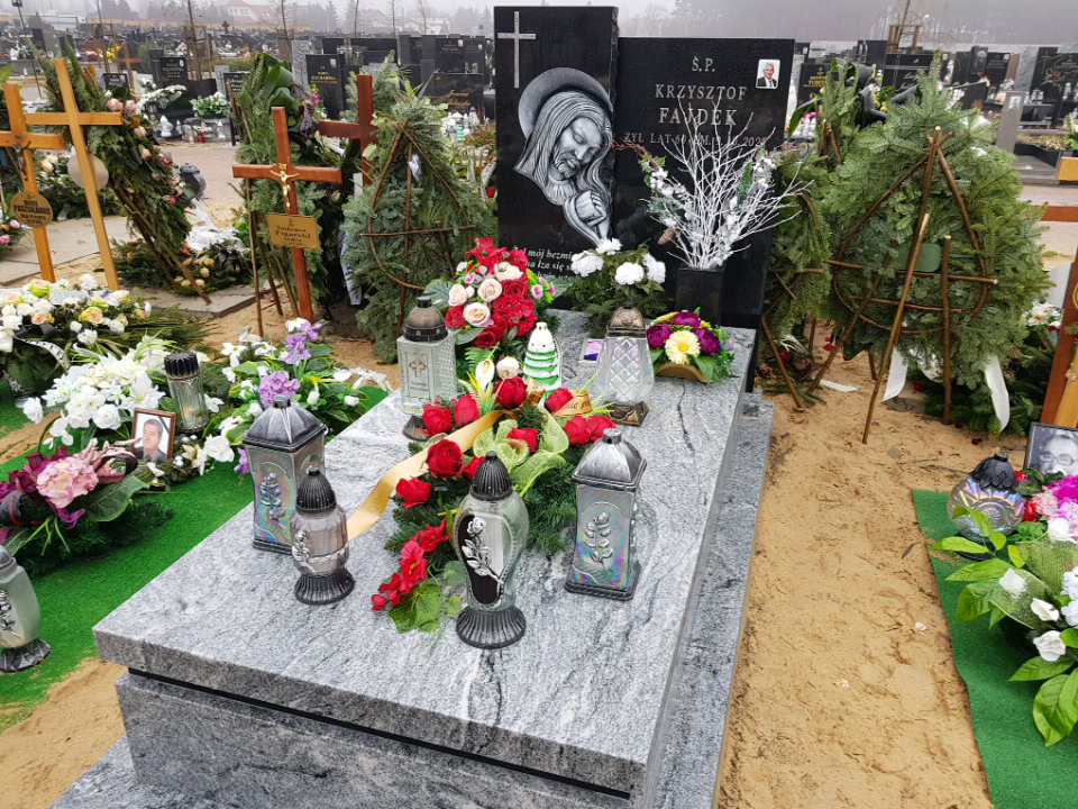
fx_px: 810
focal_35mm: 26
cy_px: 404
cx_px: 539
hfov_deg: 67.3
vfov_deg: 53.1
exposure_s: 1/147
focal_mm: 4.2
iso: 40
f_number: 1.7
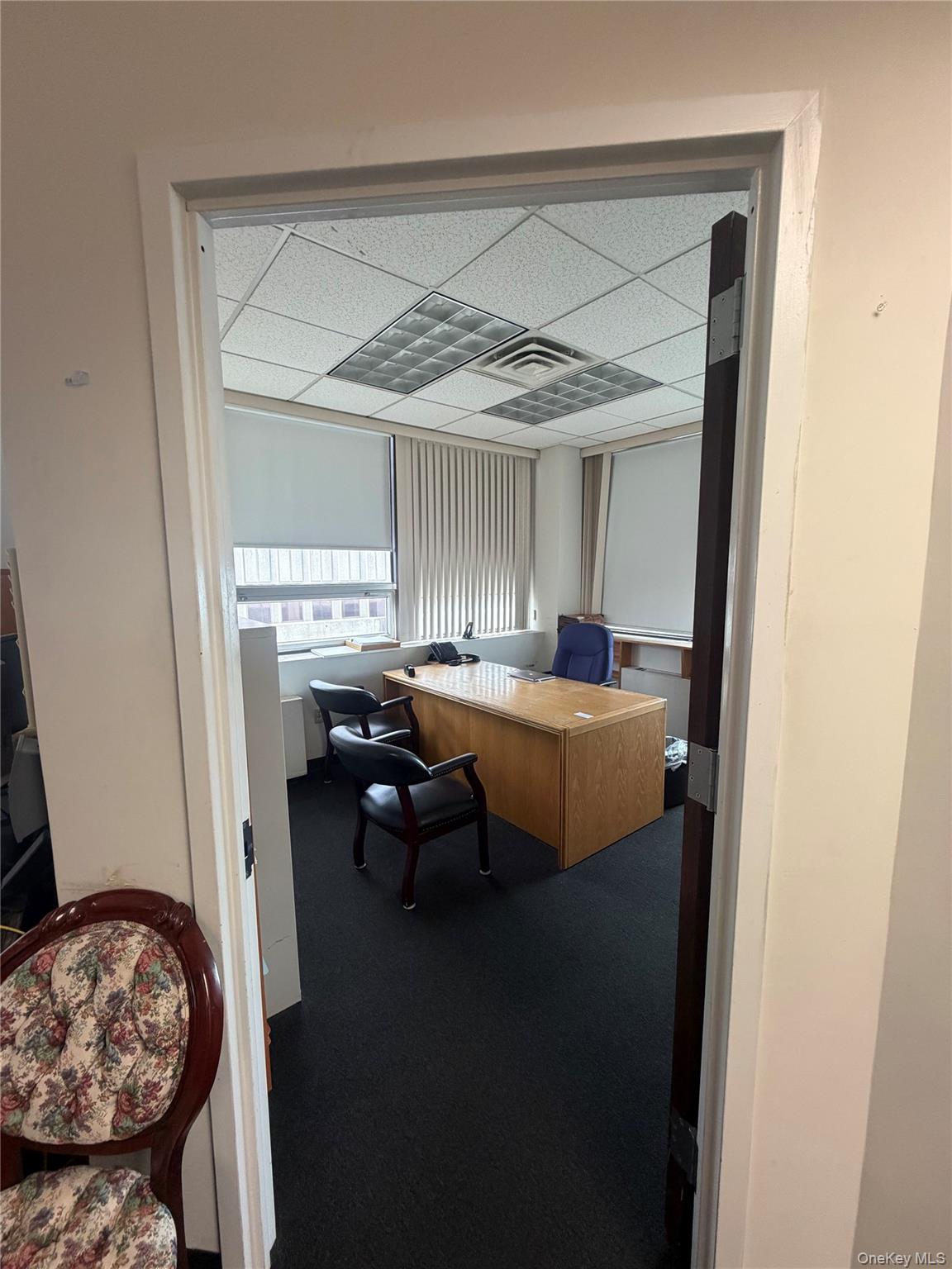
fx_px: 513
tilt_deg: -7.3
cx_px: 476
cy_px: 634
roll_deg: +0.5
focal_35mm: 14
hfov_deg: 85.7
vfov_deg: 102.1
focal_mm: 2.22
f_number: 2.2
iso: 250
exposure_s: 1/63
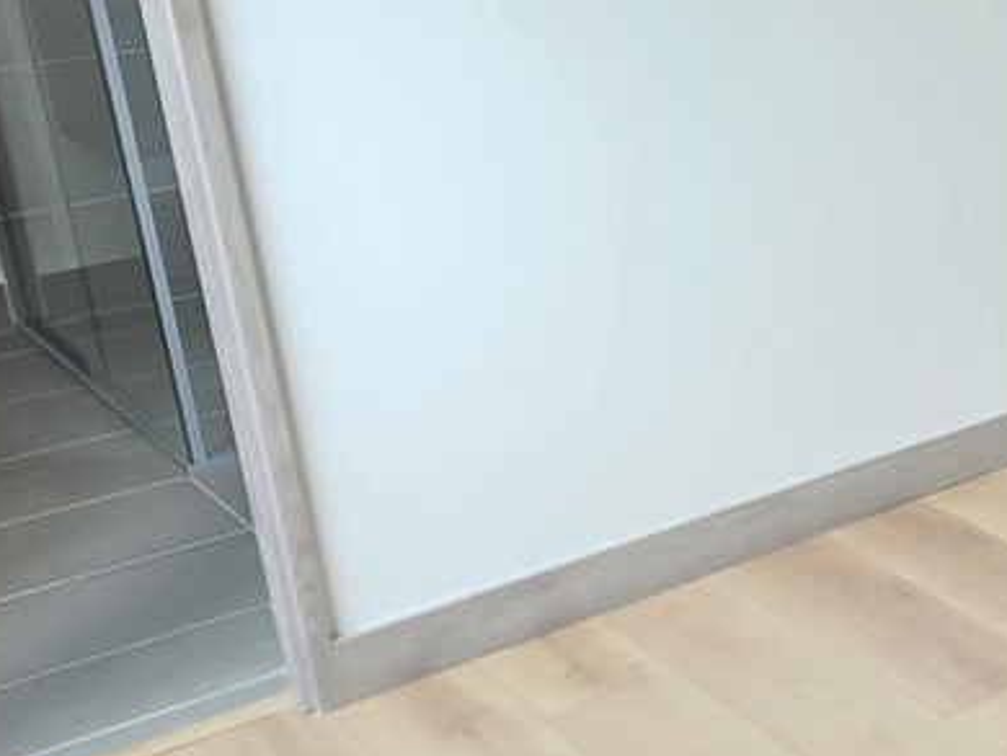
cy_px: 410
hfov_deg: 24.5
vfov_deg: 22.9
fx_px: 1863
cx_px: 1454
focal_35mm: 64
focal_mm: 2.2
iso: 160
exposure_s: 1/120
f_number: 1.9
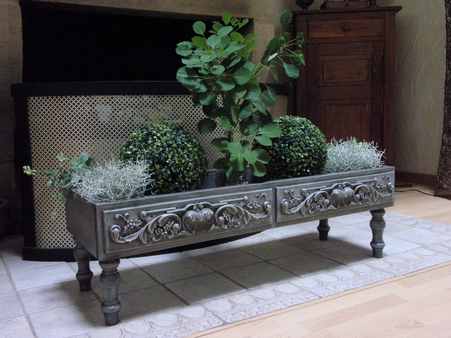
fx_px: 430
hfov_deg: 55.4
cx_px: 226
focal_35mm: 33
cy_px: 169
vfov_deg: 42.9
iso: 800
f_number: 3.7
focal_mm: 5.9
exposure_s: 1/10
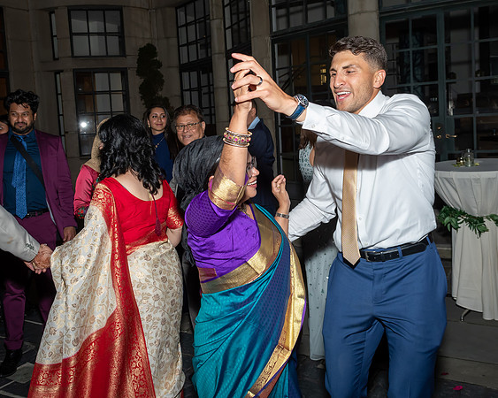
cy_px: 162
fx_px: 542
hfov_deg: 49.3
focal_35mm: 37
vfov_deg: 40.2
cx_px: 224
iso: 500
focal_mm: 17
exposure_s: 1/250
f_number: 5.6
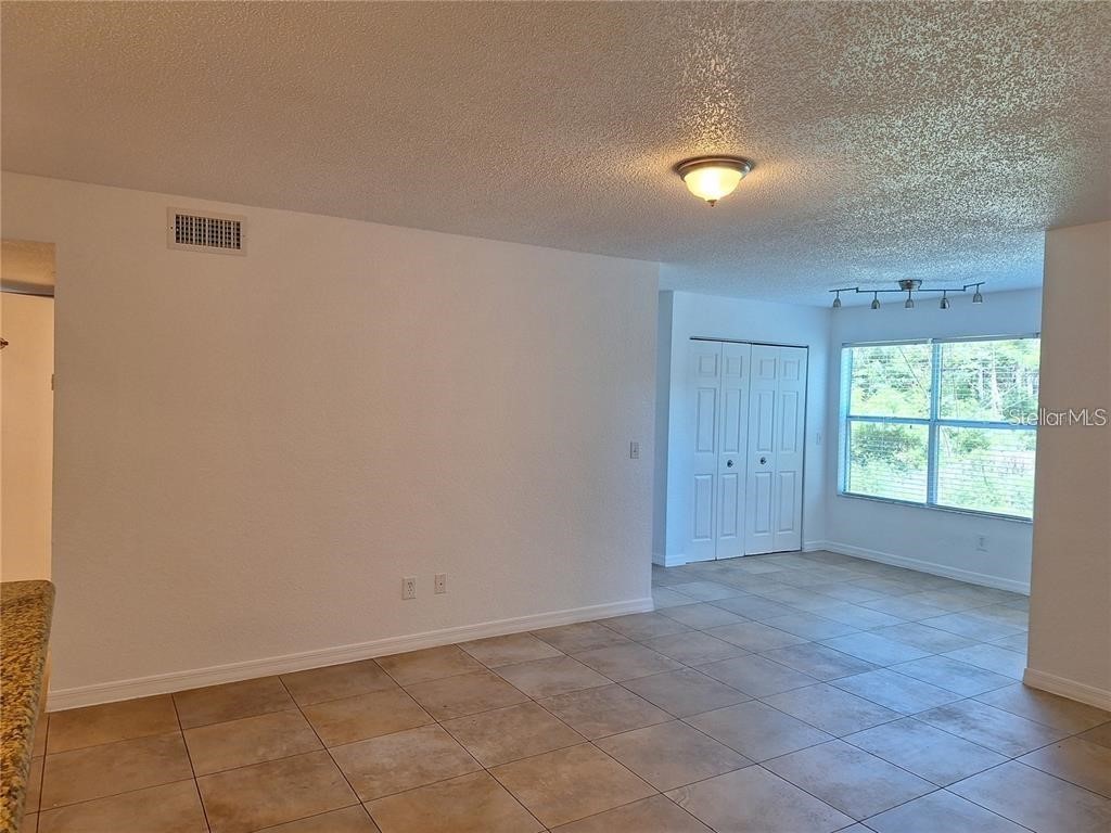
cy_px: 416
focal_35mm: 23
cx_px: 556
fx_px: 738
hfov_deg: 73.9
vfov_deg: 58.9
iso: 64
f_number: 1.8
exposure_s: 1/120
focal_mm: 5.54
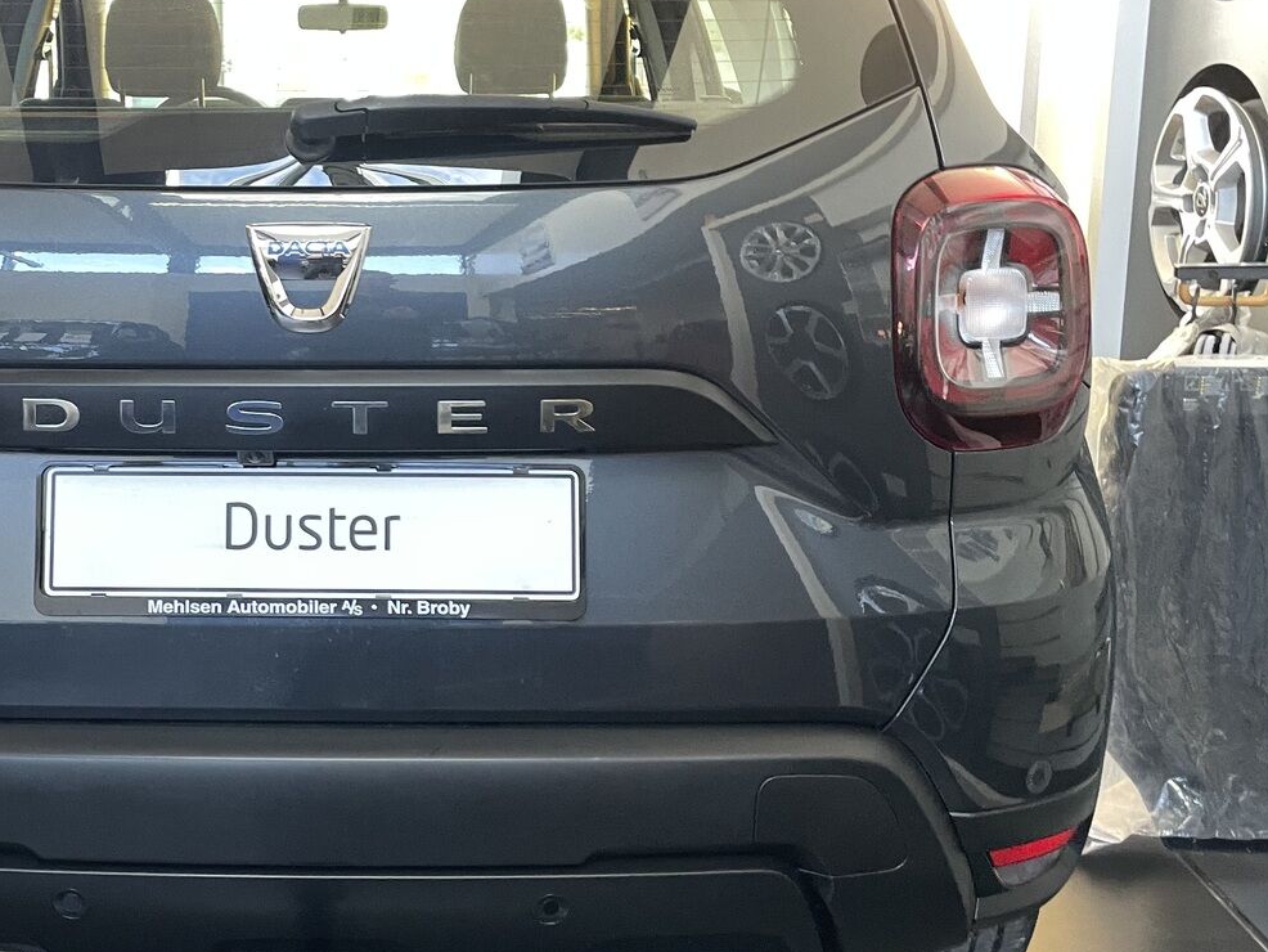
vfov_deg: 32.1
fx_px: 1649
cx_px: 314
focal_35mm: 45
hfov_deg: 40.8
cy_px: 392
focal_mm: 4.2
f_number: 1.6
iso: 125
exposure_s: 1/94
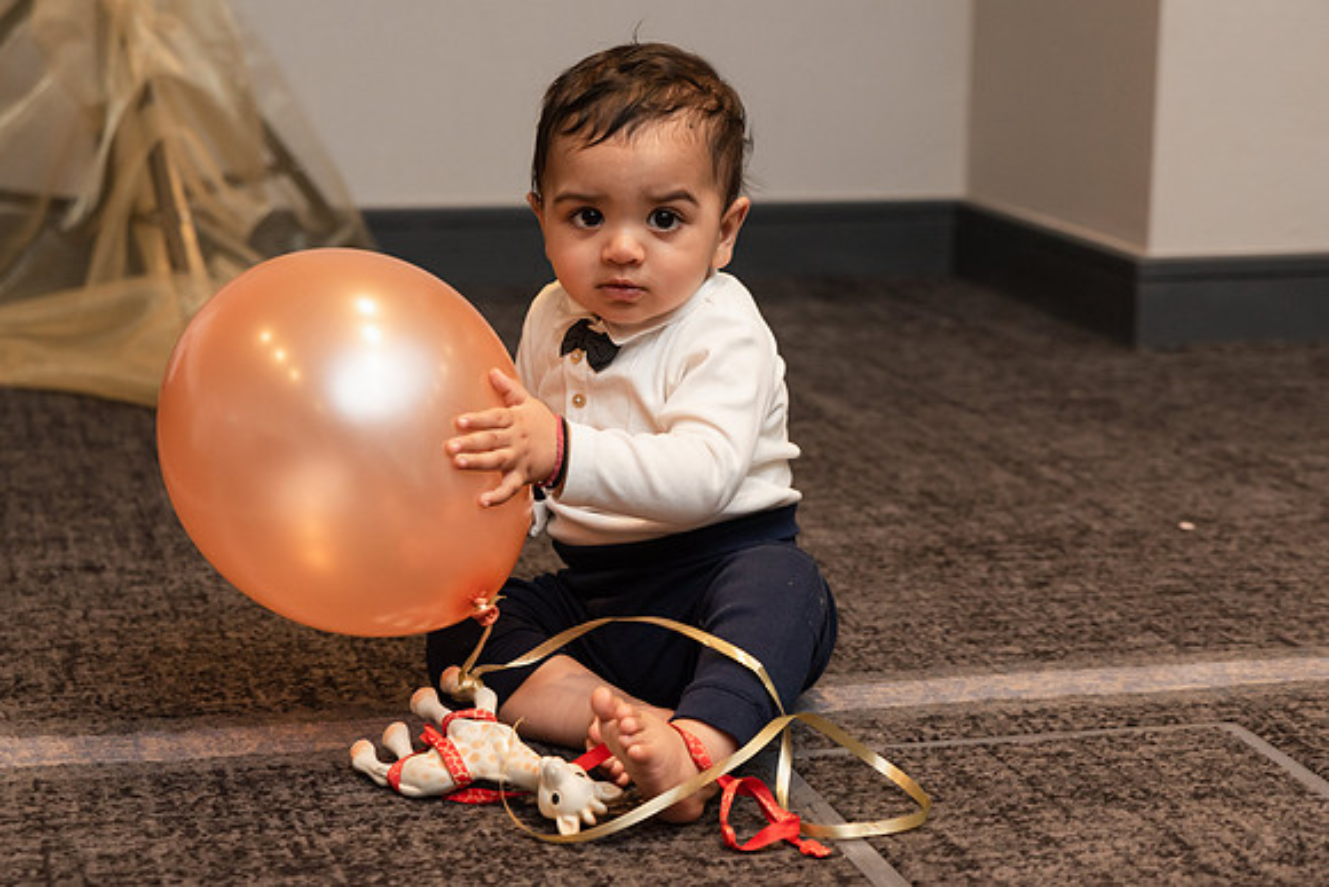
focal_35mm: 82
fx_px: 3010
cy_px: 376
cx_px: 643
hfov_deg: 24.9
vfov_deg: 16.7
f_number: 4
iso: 2000
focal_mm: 70
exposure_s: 1/160
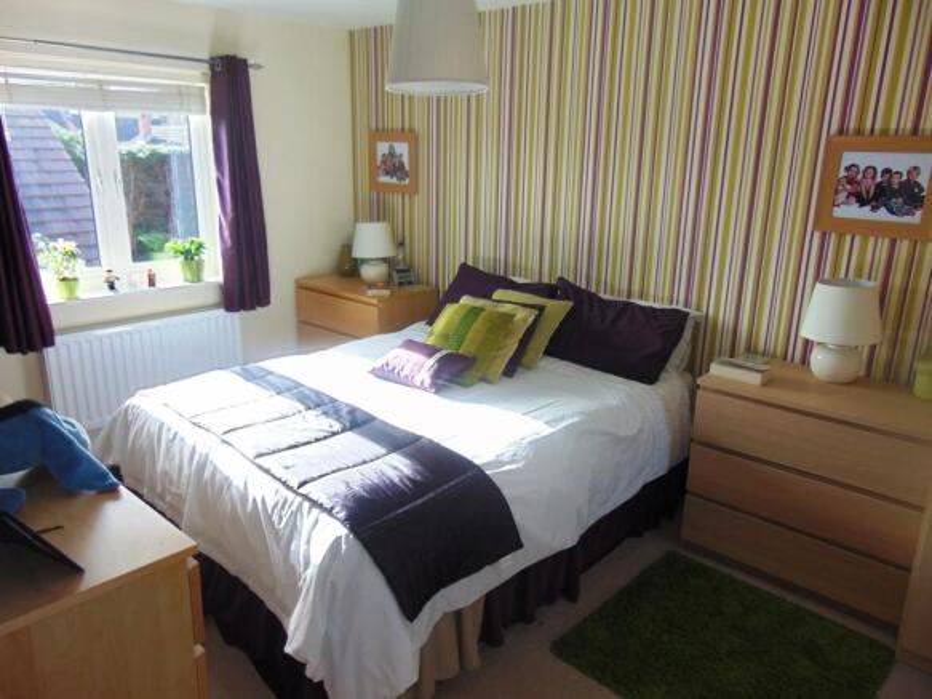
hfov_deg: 69.4
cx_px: 466
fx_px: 673
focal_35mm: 25
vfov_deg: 54.9
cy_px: 350
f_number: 3
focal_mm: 4.5
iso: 80
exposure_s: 1/100
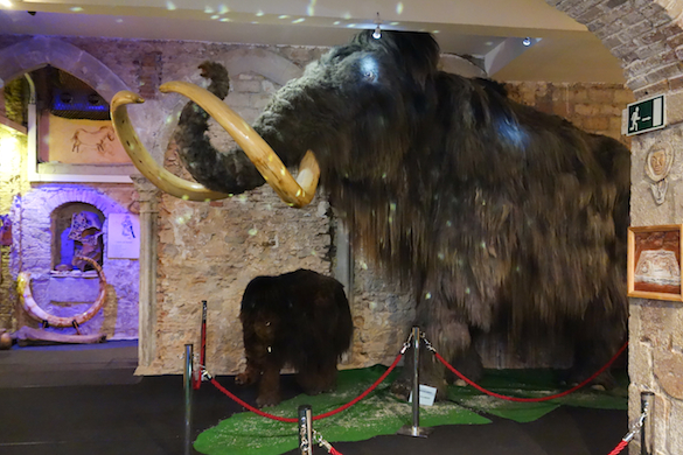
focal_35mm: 39
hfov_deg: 49.6
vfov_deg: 34.2
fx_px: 740
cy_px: 225
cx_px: 343
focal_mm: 14.23
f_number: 2.8
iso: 3200
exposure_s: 1/20
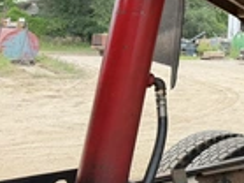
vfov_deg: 20.7
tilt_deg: +3.8
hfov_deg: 23.5
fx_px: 486
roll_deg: -3.9
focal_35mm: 69
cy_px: 11
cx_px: 348
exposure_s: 1/313
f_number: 1.78
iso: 80
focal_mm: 6.76
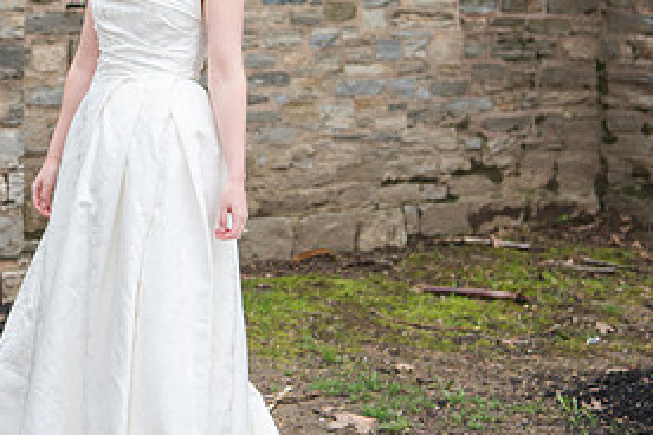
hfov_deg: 15.3
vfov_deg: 10.3
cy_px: -58
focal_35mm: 132
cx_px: 40
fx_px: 2394
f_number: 4
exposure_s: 1/320
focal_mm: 58
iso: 450
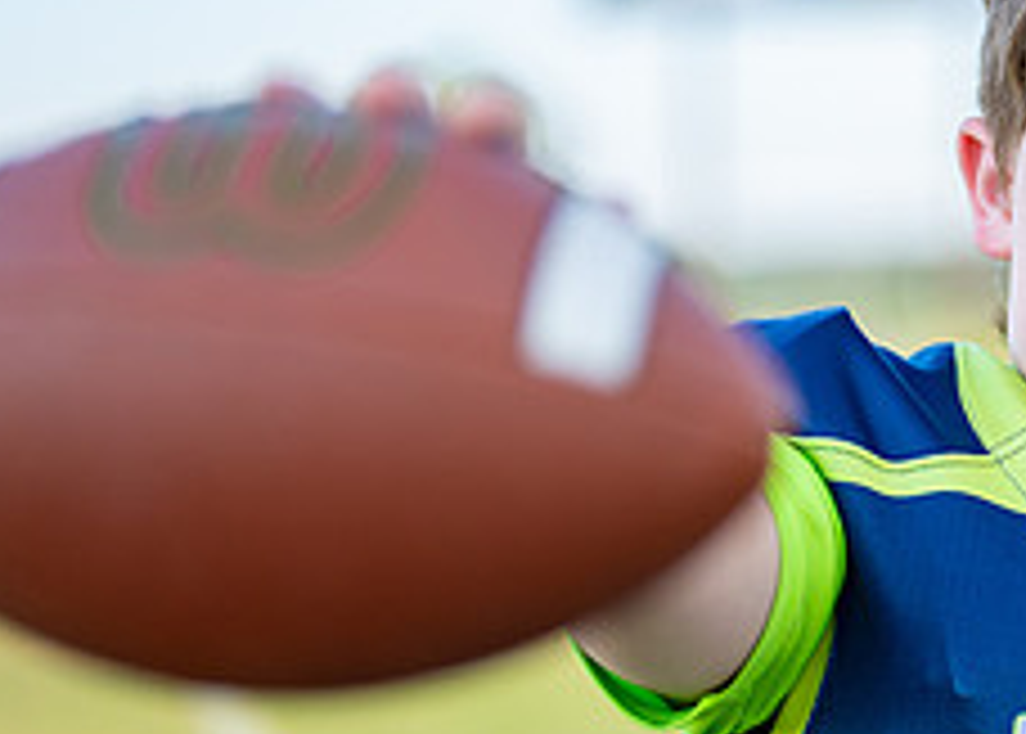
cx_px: 1190
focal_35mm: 141
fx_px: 4110
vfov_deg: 10.2
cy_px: 471
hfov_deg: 13.9
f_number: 1.2
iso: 100
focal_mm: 50
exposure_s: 1/2500
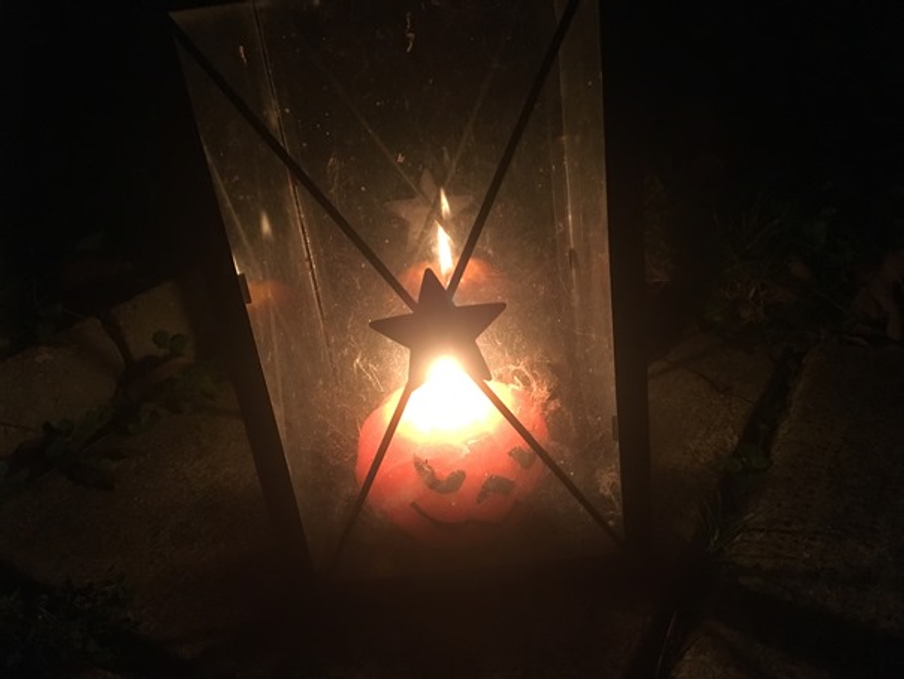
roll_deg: +7.1
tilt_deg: -29.0
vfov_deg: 48.2
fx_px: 757
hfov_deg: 61.6
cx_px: 452
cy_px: 340
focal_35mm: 29
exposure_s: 1/17
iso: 250
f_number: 2.2
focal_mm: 4.15
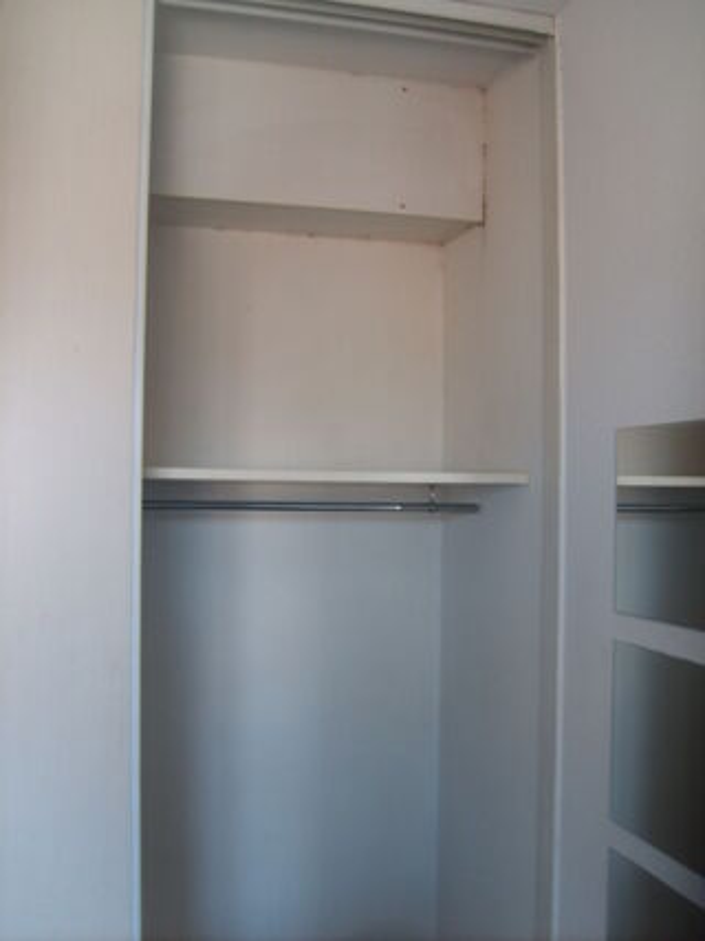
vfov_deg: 52.6
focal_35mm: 35
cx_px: 352
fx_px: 951
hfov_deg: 40.7
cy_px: 470
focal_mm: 5.8
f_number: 2.8
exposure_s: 1/45
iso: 50
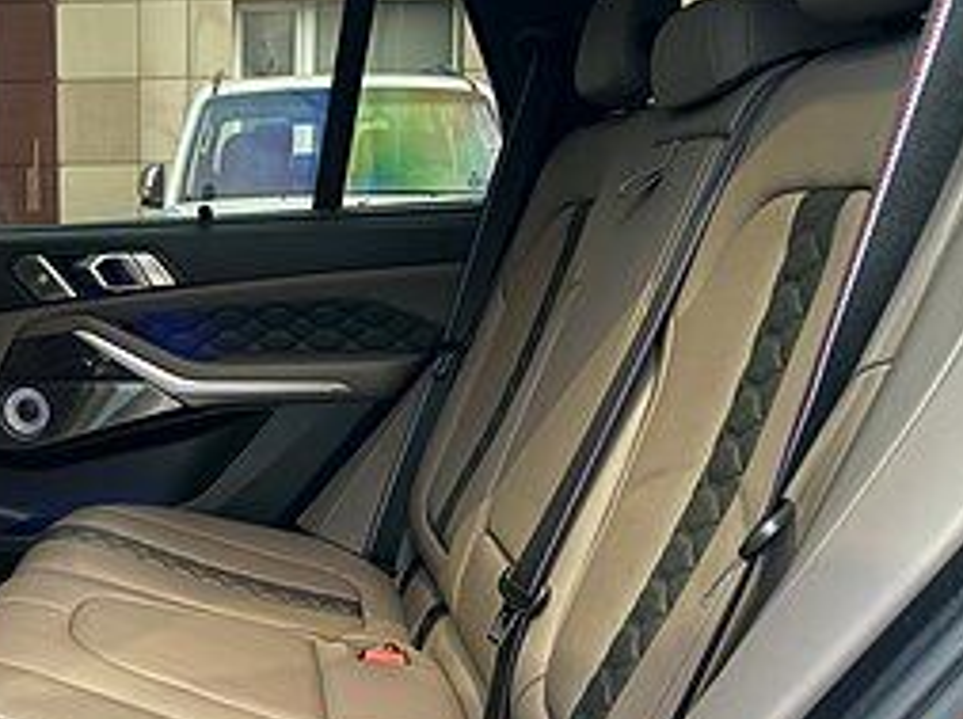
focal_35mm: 52
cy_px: 396
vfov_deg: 27.9
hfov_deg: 34.6
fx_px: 1445
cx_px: 80
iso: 3200
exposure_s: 1/15
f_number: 1.78
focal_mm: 6.76
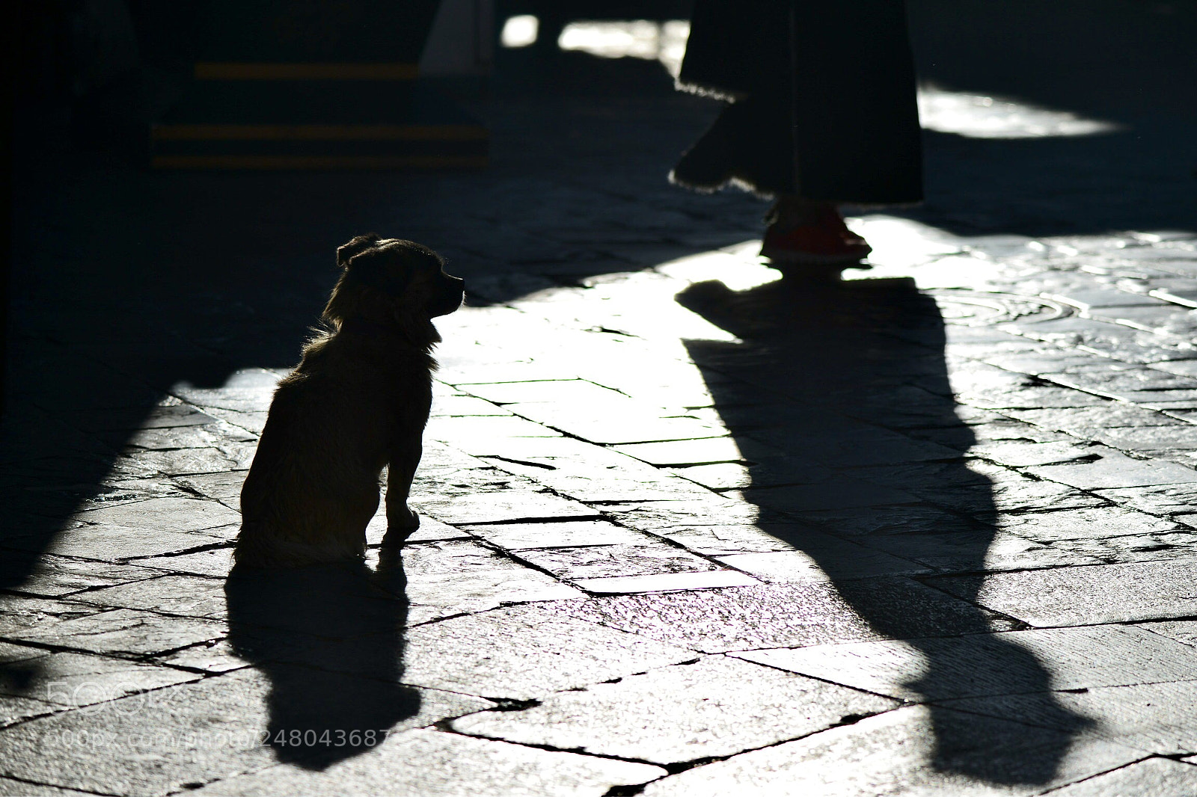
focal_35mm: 135
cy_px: 398
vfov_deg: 10.2
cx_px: 598
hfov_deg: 15.2
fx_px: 4488
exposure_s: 1/3200
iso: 100
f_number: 5.6
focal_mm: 135
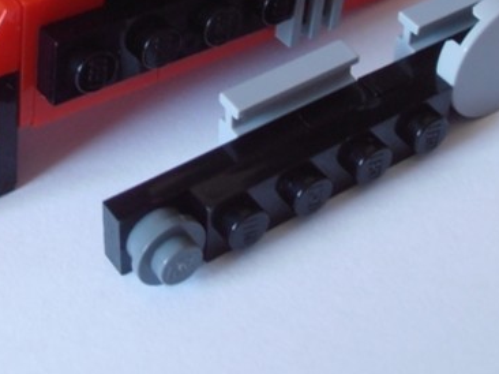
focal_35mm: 91
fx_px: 1311
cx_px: 181
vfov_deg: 15.7
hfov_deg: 21.5
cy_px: -61
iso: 125
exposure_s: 1/25
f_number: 3.9
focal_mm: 6.61
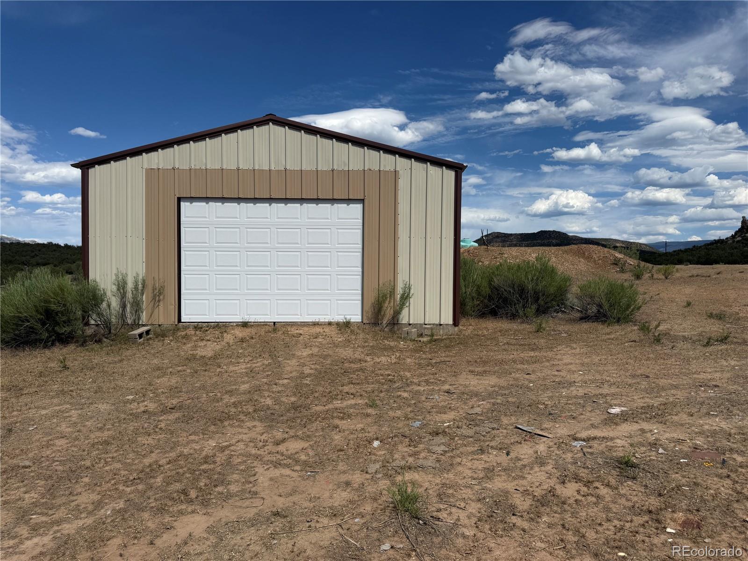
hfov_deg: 71.6
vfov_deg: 56.8
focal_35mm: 24
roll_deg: -0.4
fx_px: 519
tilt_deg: +0.2
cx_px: 374
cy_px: 280
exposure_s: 1/9091
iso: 80
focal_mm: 6.76
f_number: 1.78
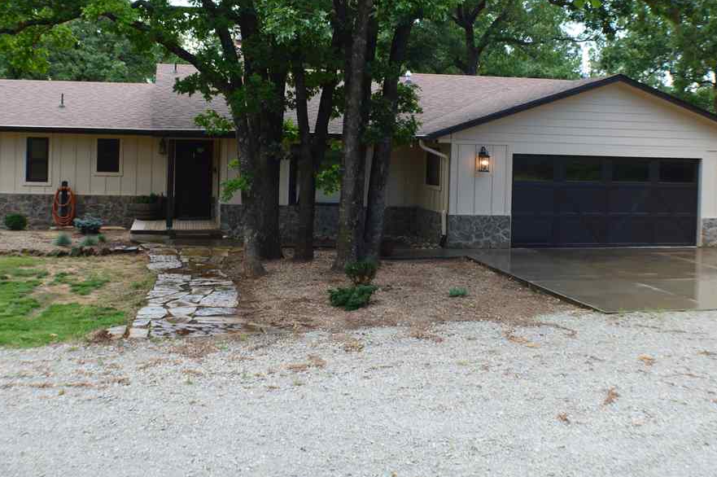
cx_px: 345
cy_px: 146
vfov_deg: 22.1
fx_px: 1214
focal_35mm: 61
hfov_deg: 32.9
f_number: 9
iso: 400
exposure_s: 1/125
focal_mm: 28
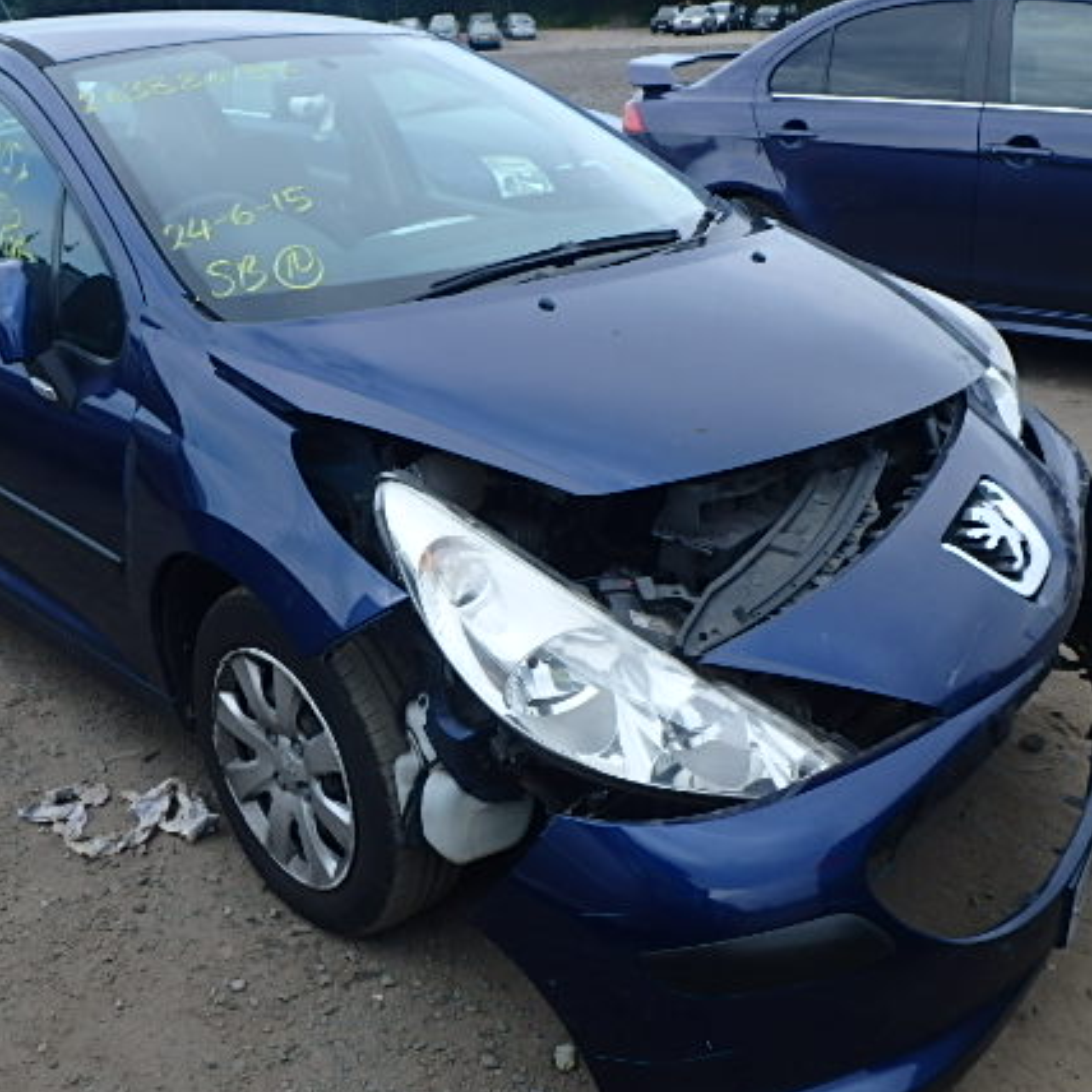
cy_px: 592
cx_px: 446
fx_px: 1321
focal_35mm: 37
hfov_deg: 44.7
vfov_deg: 44.9
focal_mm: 5
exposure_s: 1/250
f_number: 4.4
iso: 125
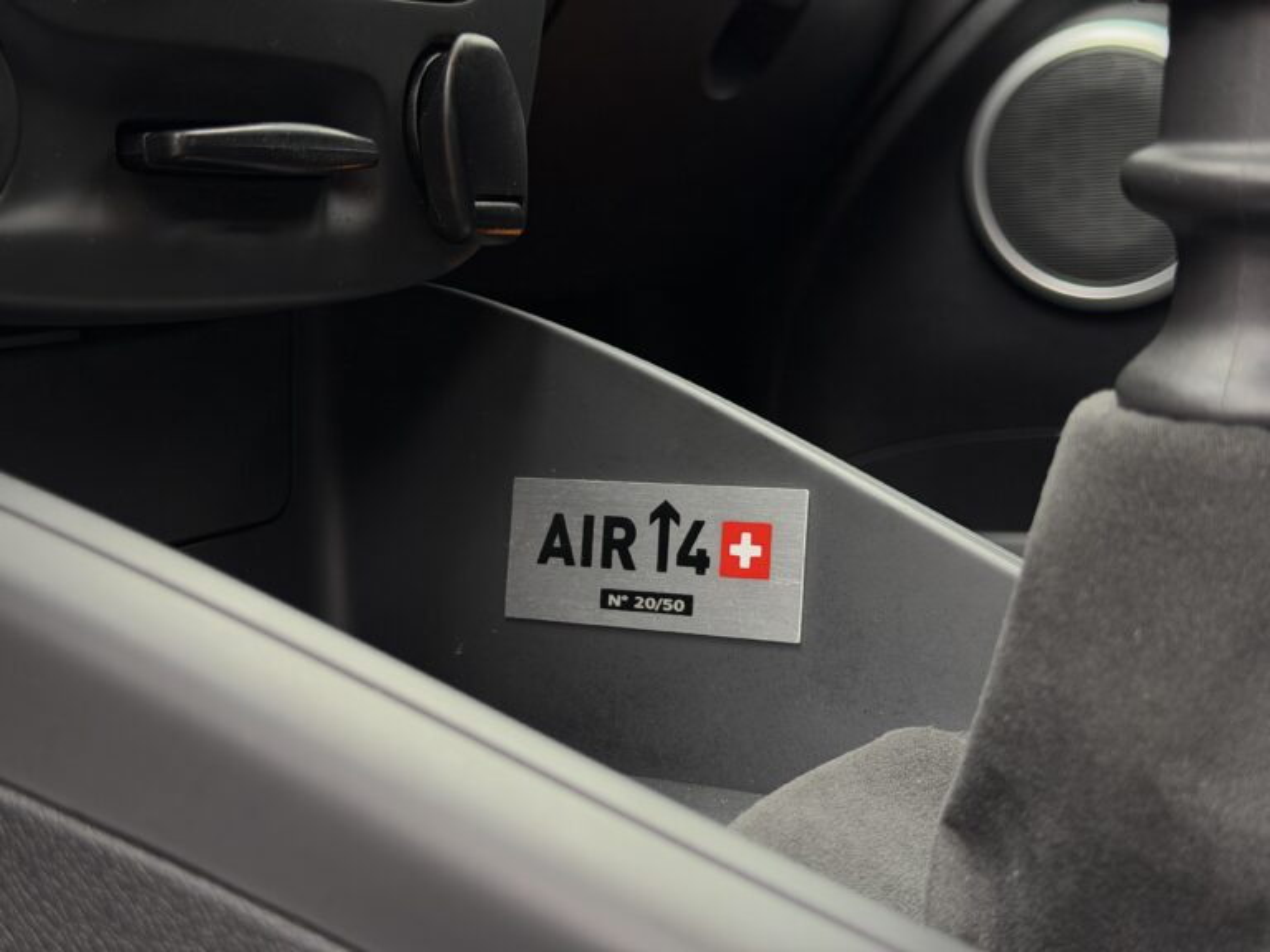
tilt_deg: -7.2
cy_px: 476
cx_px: 635
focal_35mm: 48
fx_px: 1761
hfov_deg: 39.7
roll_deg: +2.7
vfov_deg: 30.3
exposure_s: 1/60
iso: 125
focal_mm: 6.76
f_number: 1.78
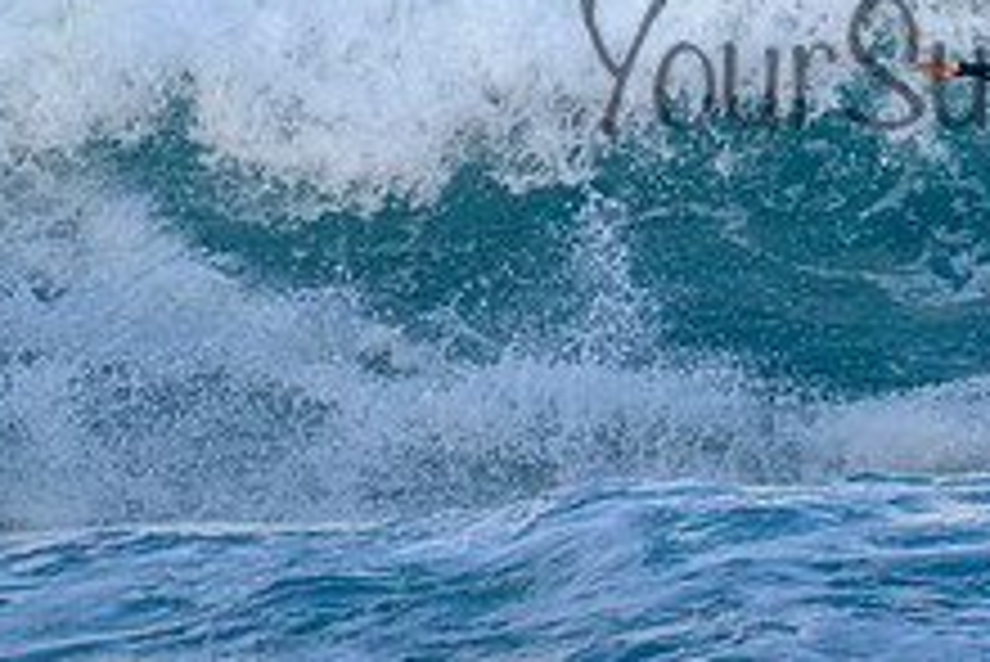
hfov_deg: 1.0
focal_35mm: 2107
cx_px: 1044
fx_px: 57979
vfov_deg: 0.7
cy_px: 25
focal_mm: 800
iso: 2500
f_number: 11
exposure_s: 1/1600
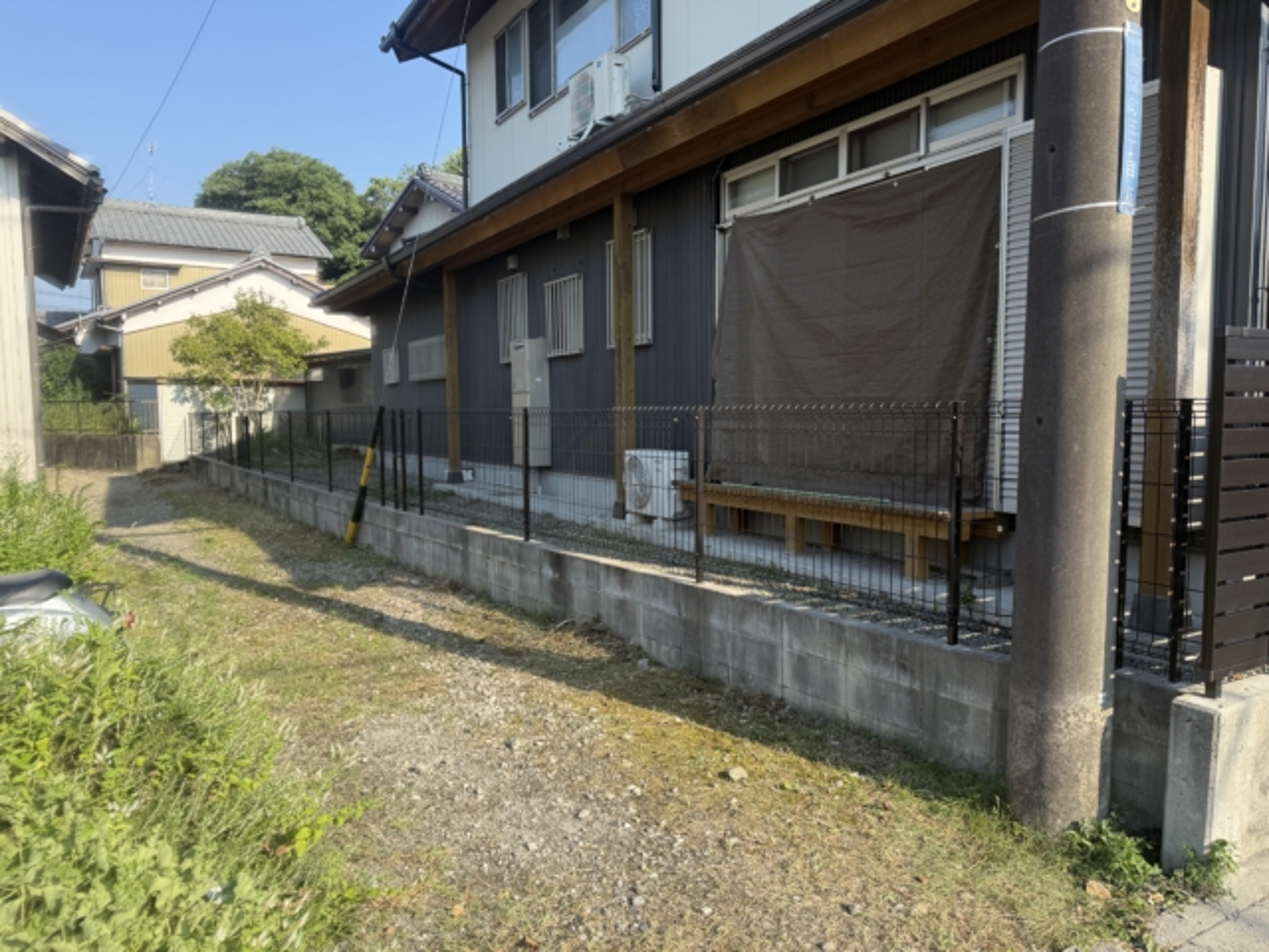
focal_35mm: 24
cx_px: 634
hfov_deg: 71.6
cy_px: 476
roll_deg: -1.0
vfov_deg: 56.8
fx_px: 880
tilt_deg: -2.0
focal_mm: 6.76
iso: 100
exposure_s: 1/1770
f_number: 1.78
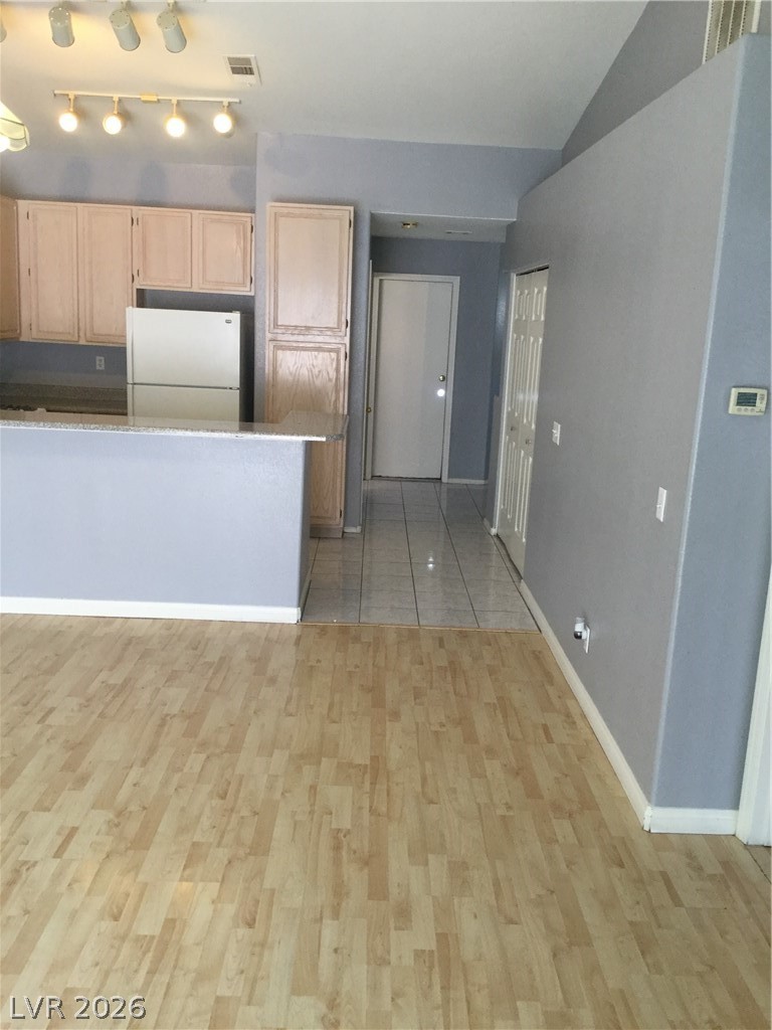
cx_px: 386
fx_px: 922
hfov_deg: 45.4
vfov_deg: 58.4
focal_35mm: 31
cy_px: 515
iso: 80
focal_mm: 3.3
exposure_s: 1/30
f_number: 2.4
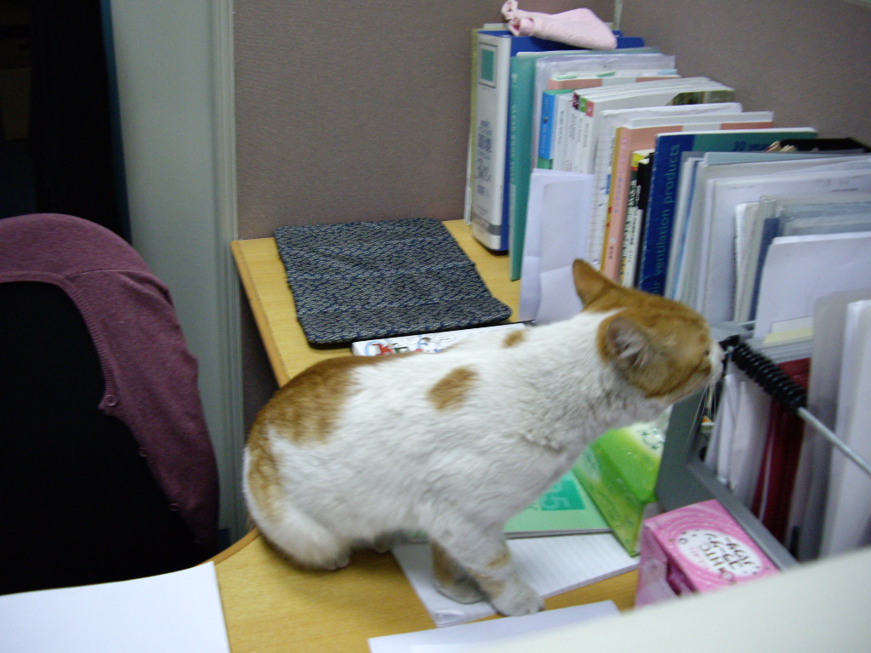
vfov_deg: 37.7
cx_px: 436
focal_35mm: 38
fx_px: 956
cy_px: 326
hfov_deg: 49.0
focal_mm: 7.9
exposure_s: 1/30
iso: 400
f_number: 2.8
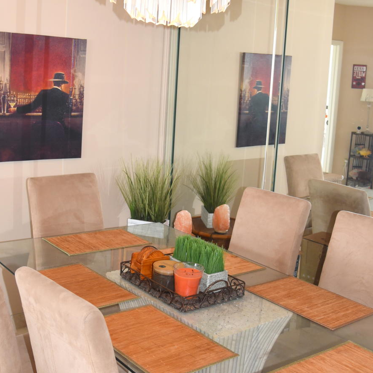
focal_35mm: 46
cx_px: 177
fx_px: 561
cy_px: 161
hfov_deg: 36.8
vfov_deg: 36.7
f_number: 4.5
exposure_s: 1/80
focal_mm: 24
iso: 800
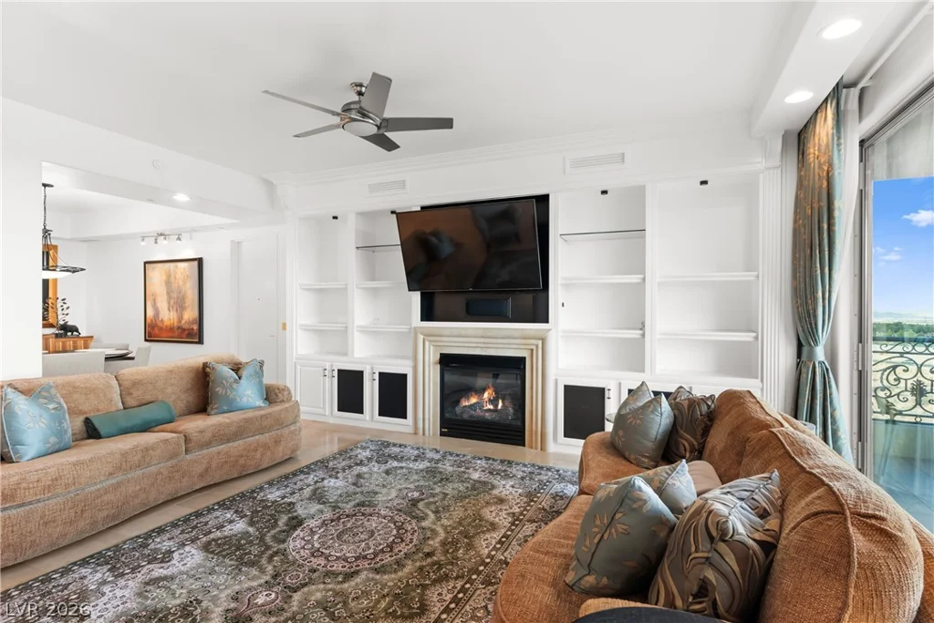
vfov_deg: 67.4
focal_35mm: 18
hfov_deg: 90.0
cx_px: 467
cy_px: 312
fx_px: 467
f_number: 8
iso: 400
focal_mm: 18
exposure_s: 1/10
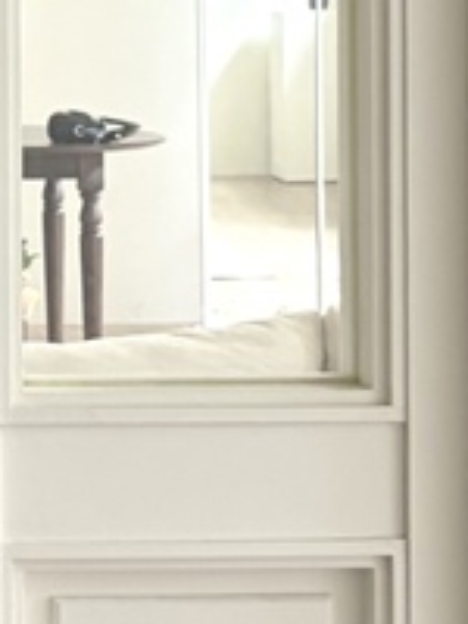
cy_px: 362
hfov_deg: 10.7
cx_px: -387
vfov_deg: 15.2
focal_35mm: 130
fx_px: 2343
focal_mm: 5.96
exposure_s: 1/60
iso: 200
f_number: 1.6
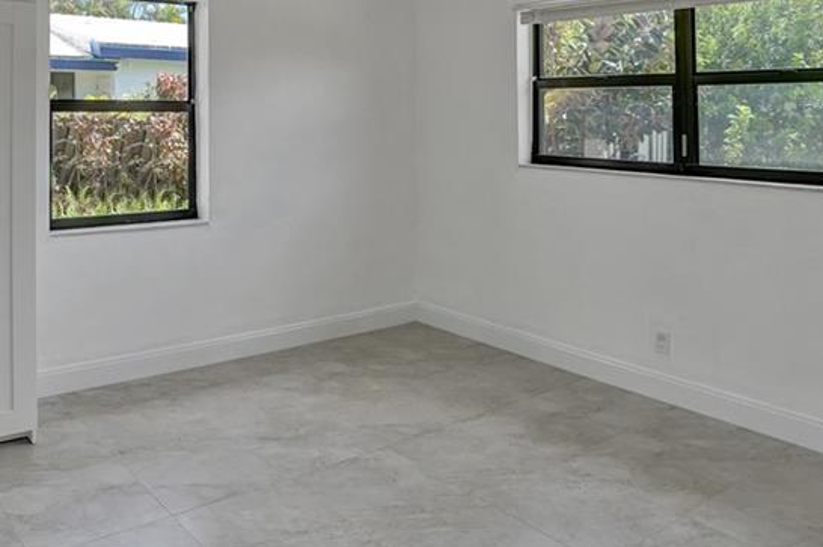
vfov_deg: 42.0
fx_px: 685
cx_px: 265
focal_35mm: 30
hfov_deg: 60.3
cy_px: 127
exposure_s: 1/2000
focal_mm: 16
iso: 1600
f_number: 3.2
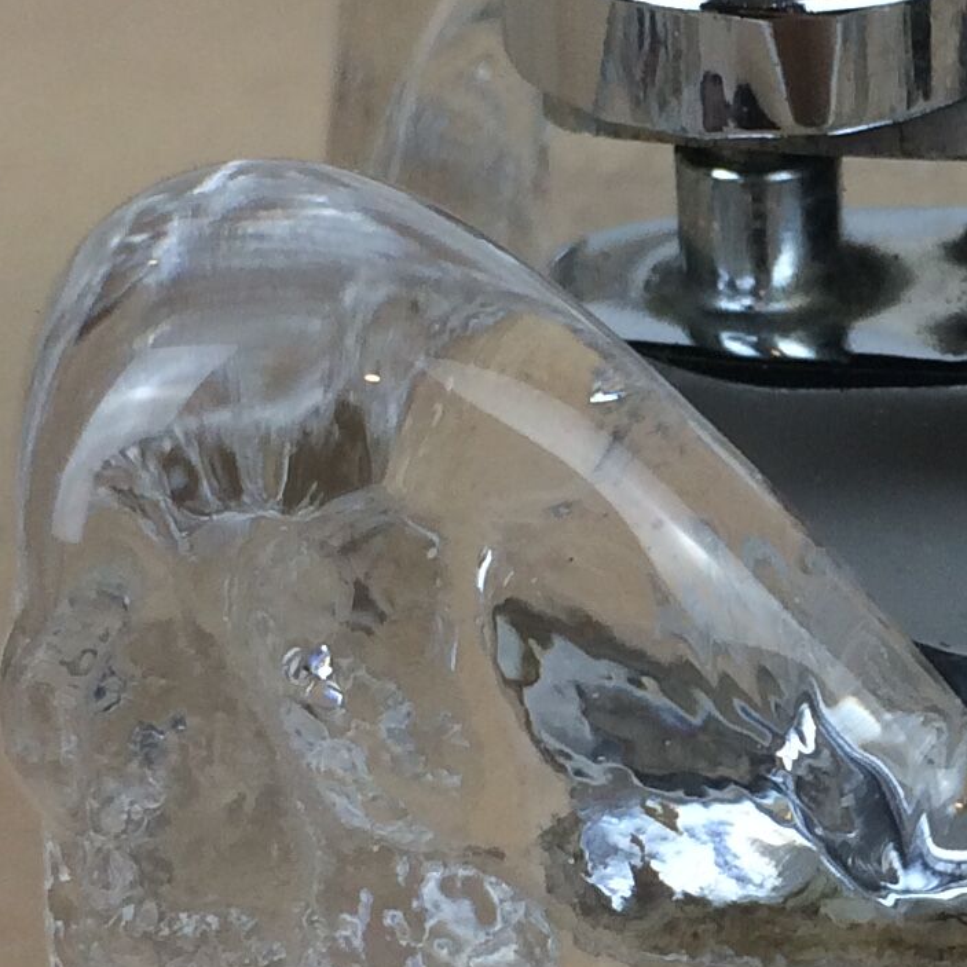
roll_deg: +2.3
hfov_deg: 14.3
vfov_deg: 14.6
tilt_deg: -28.3
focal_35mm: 119
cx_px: 1045
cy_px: 567
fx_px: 3761
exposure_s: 1/100
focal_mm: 4.15
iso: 50
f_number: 2.2
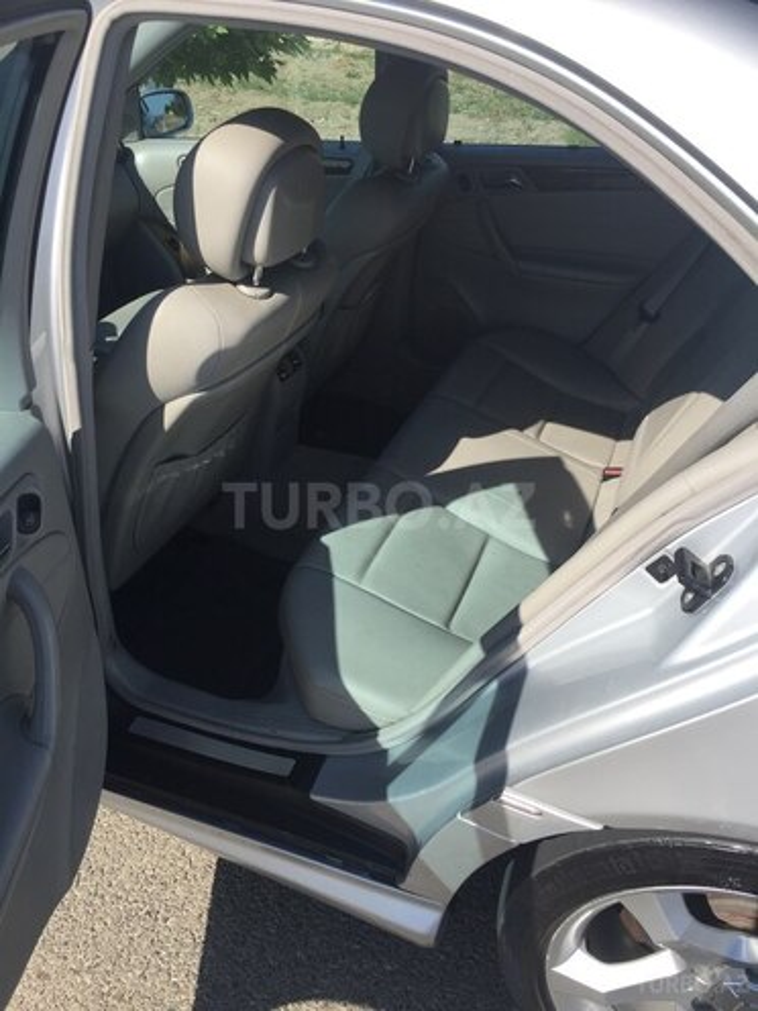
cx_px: 379
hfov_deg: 48.2
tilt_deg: -34.6
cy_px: 506
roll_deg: -0.8
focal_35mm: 29
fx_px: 847
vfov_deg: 61.7
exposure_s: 1/1464
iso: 32
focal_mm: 4.15
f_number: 2.2
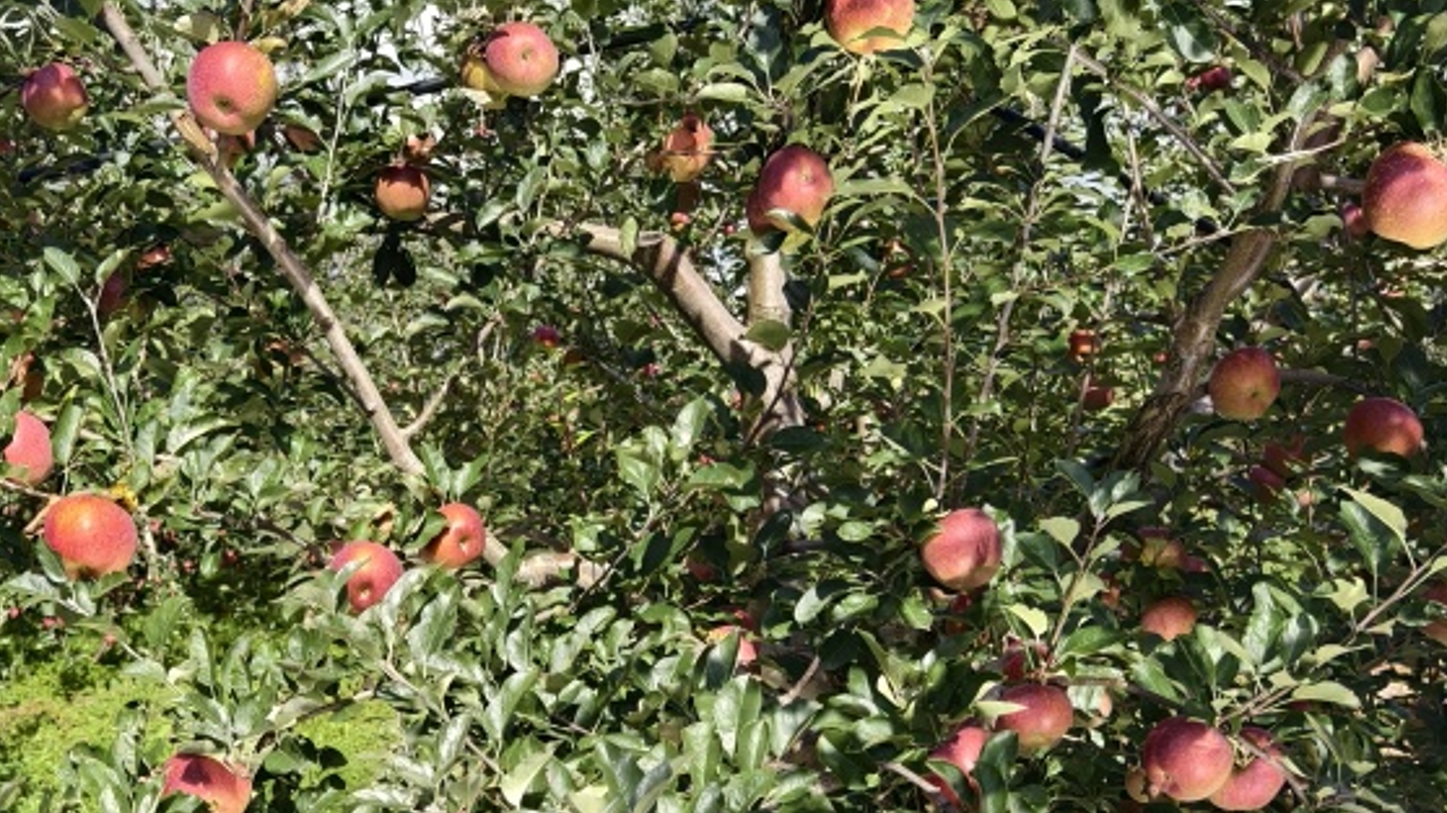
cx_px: 621
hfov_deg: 42.8
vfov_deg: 24.6
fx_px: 1841
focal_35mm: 48
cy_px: 612
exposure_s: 1/2217
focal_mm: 8.67
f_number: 1.75
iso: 50
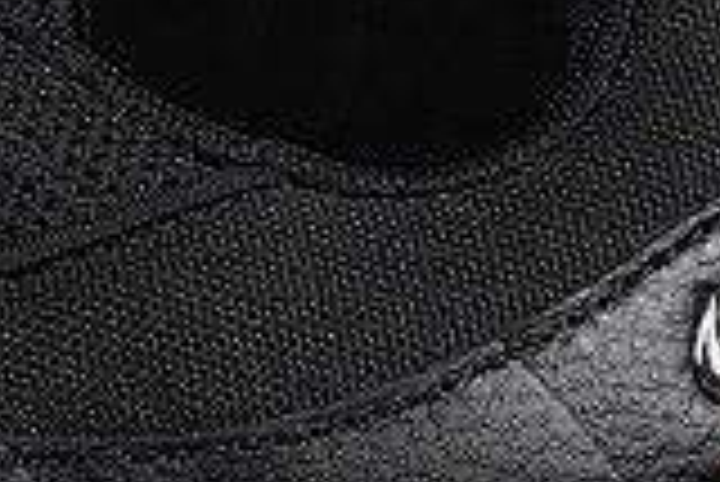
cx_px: -531
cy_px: 396
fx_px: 10109
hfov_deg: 4.0
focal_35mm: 505
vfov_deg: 2.7
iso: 160
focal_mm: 50
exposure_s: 1/60
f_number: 6.3
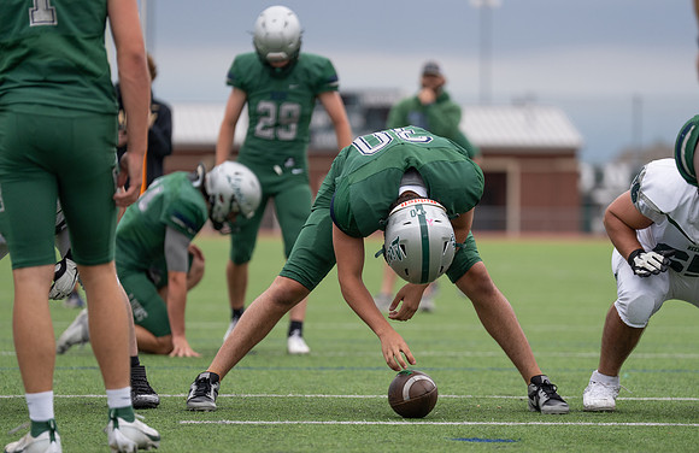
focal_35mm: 193
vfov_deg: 7.0
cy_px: 252
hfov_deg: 10.7
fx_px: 3715
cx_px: 379
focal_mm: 171
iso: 250
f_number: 2.8
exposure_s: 1/1250
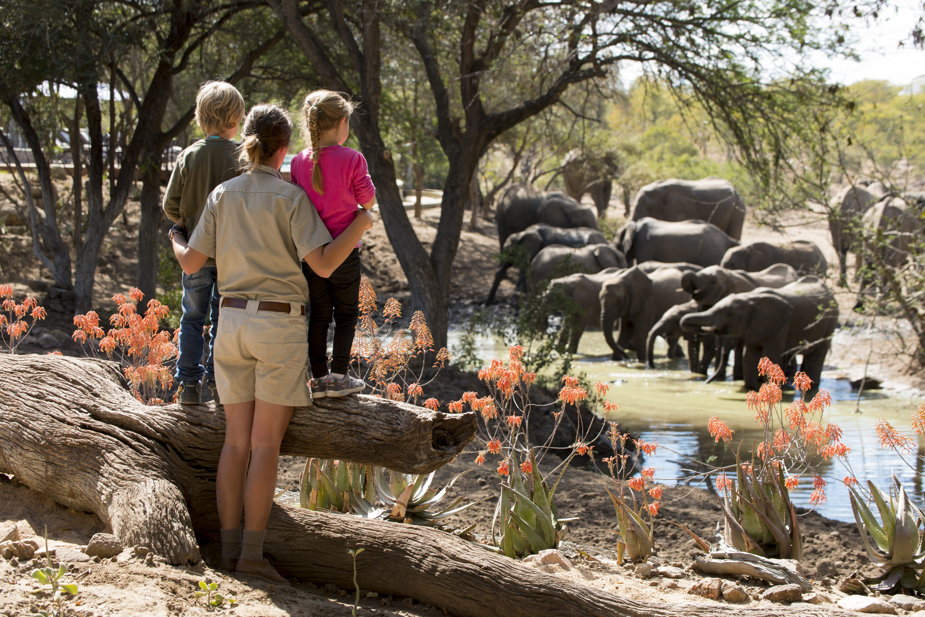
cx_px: 462
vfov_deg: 14.4
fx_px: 2442
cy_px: 308
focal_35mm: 95
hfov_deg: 21.5
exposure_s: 1/250
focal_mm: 95
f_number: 5.6
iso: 280
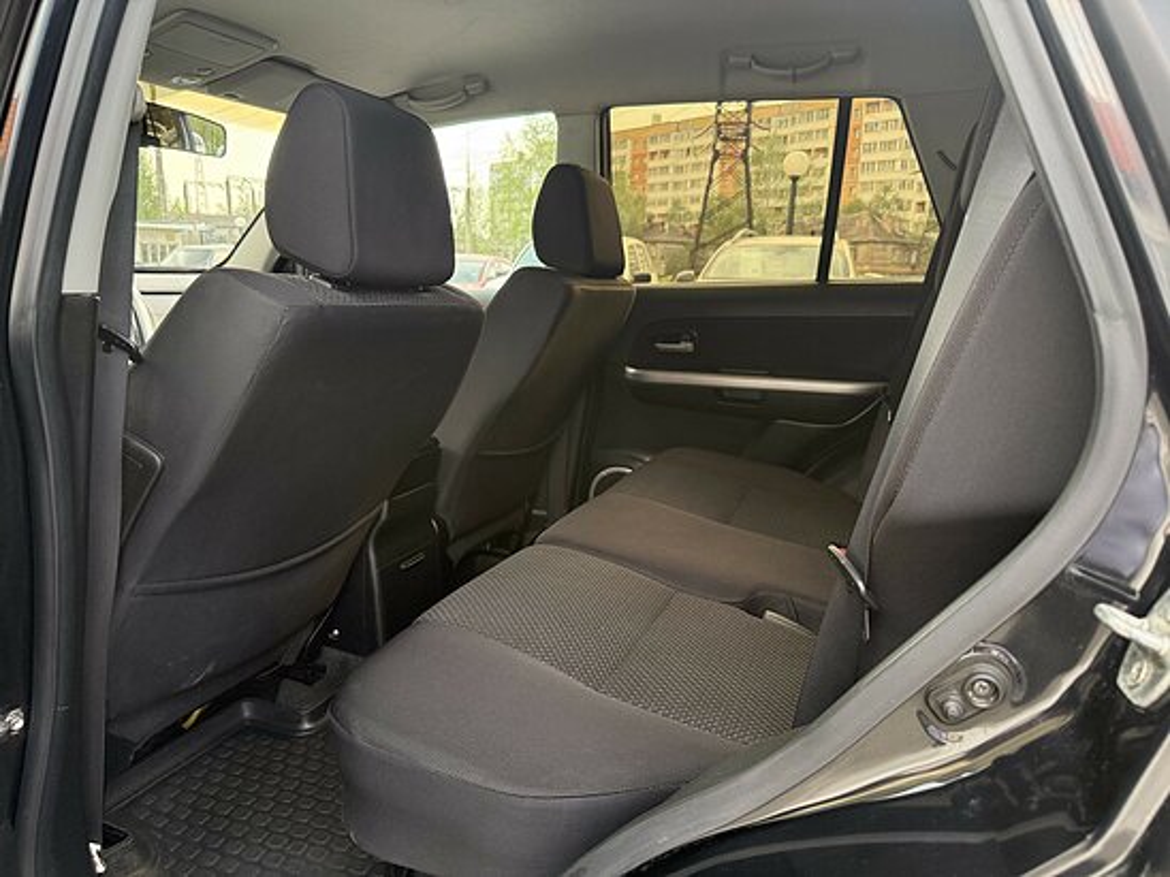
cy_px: 438
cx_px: 585
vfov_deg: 56.8
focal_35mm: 24
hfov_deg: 71.6
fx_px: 811
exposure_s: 1/66
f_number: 1.78
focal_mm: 6.76
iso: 200
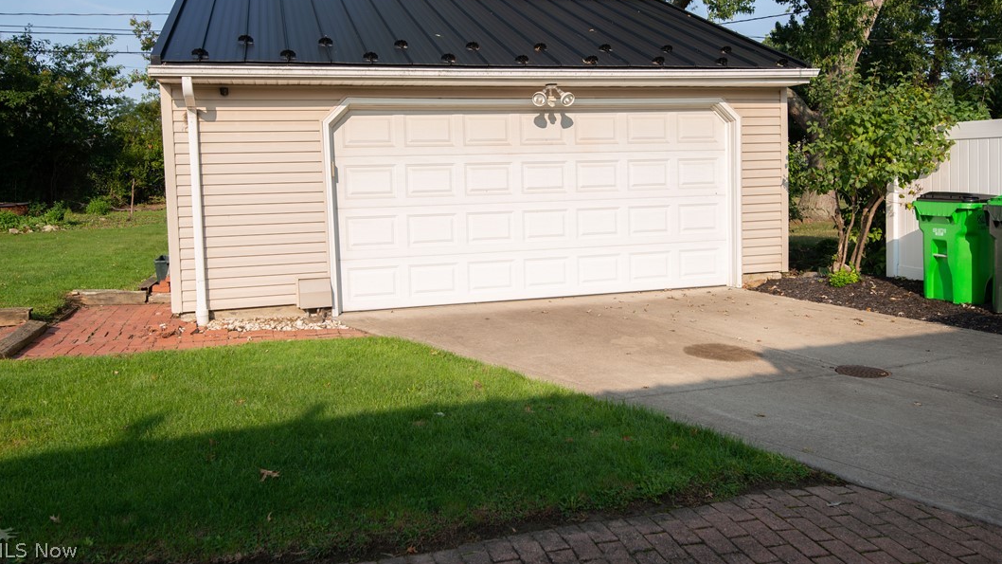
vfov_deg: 40.0
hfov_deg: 66.1
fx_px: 770
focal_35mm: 29
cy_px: 223
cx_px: 496
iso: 100
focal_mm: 27
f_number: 5
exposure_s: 1/500
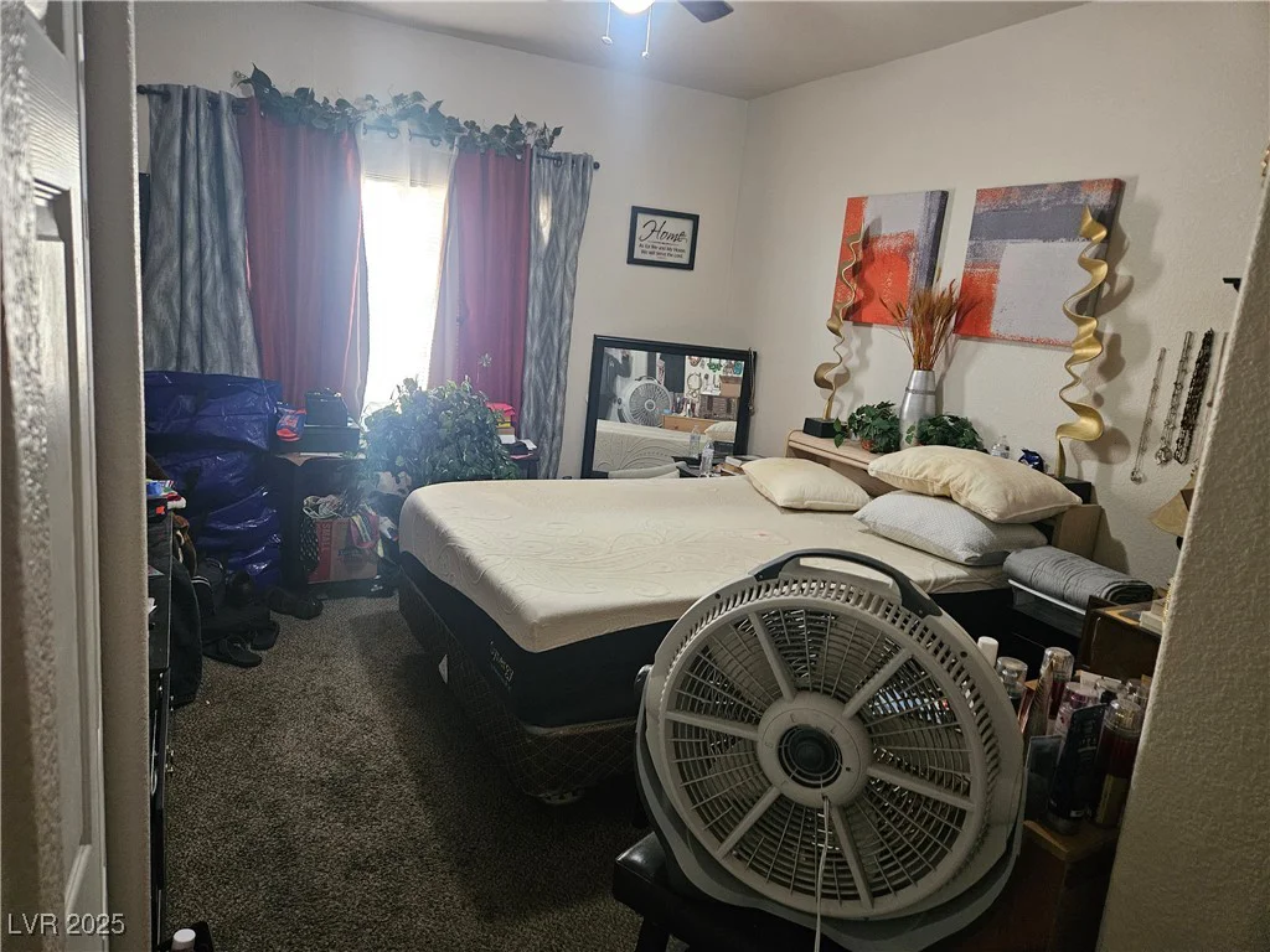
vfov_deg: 58.9
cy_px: 476
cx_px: 635
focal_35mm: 23
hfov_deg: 73.9
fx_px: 844
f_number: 1.8
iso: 800
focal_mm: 5.4
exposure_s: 1/60
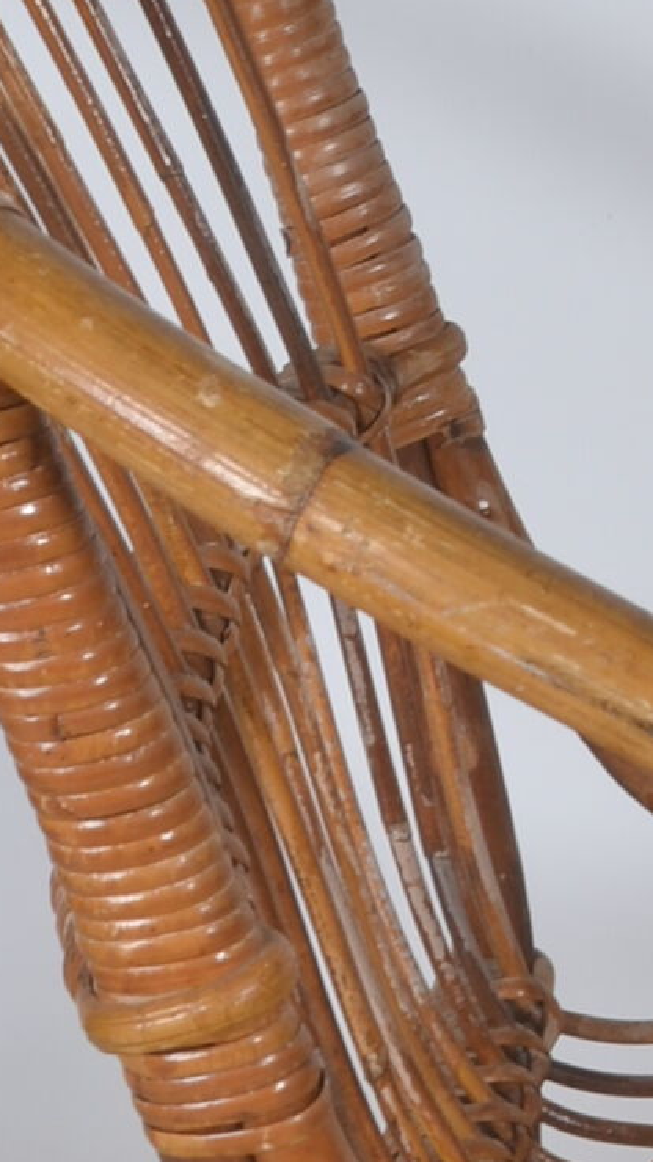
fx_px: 5790
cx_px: 1082
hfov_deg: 6.3
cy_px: 1241
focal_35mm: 188
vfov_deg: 11.3
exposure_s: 1/125
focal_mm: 24
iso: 100
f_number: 14
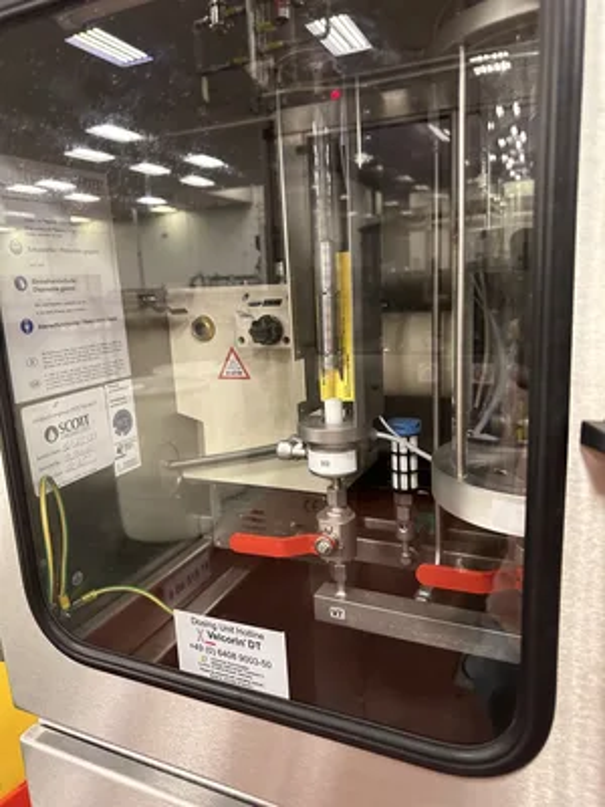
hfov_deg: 56.8
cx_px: 302
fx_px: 559
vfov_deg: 71.6
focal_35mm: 24
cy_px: 404
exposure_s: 1/60
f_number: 1.78
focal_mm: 6.86
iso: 400
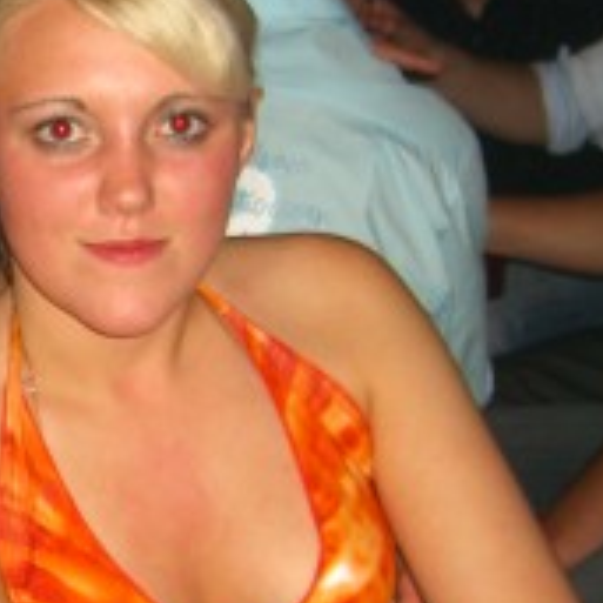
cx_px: -49
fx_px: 2326
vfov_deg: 14.7
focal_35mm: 118
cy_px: 430
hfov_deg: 14.5
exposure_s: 1/60
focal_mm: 7.9
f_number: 2.8
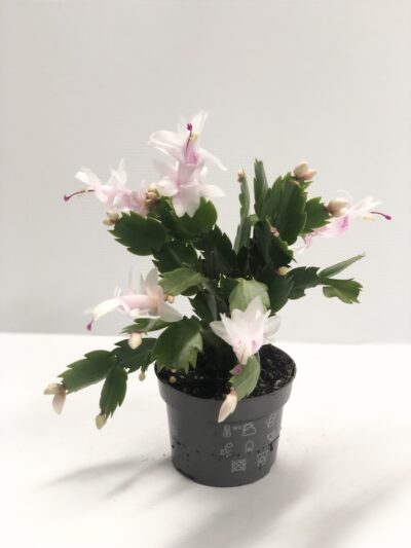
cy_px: 274
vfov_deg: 36.8
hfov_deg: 28.0
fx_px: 823
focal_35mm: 52
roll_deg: -4.0
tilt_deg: -16.8
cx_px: 206
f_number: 2.4
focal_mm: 6
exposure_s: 1/50
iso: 64
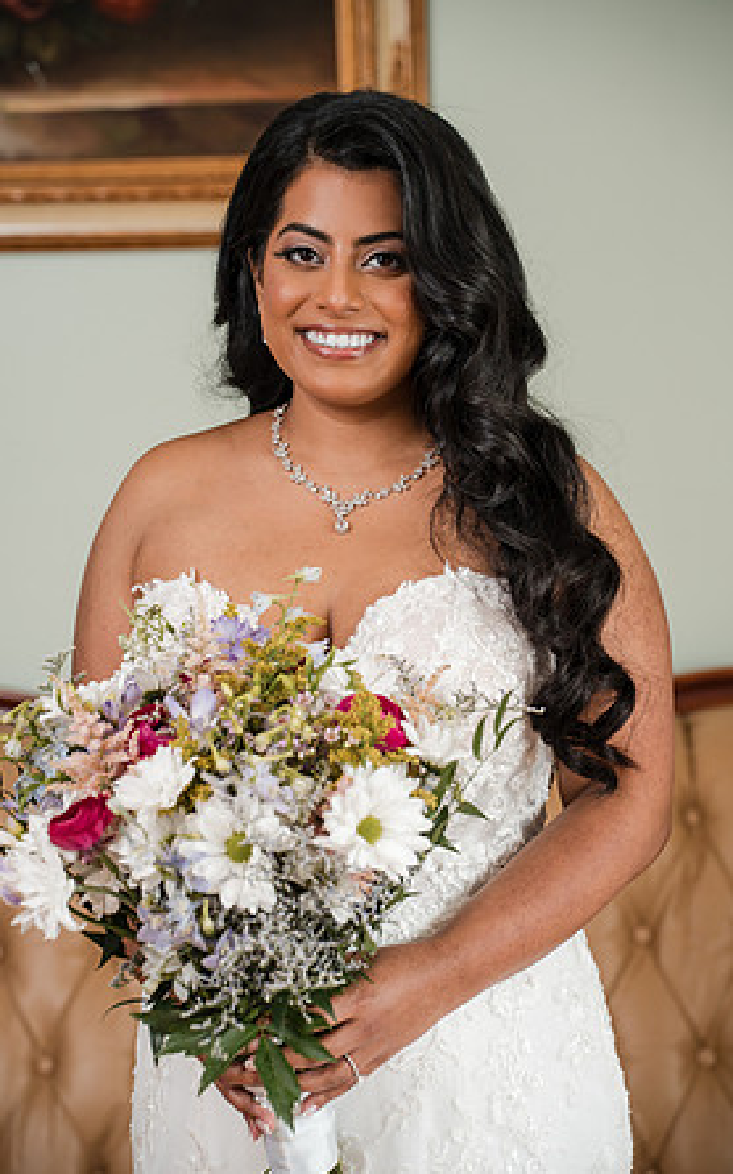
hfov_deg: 12.6
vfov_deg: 20.0
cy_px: 591
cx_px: 353
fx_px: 3325
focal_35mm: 104
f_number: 4
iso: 640
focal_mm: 101
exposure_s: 1/250
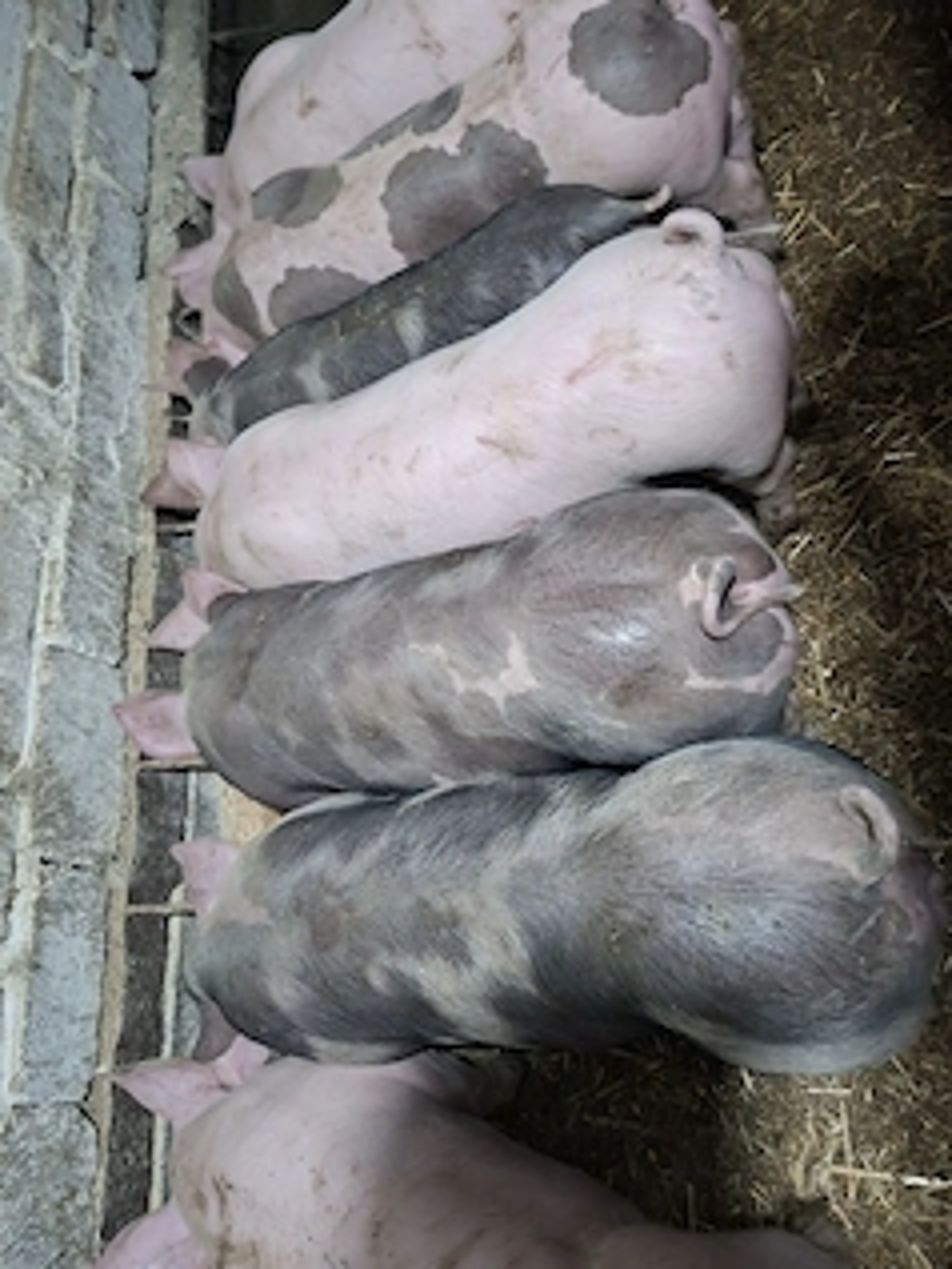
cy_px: 584
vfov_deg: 61.6
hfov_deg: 48.3
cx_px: 472
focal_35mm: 29
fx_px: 1063
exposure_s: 1/25
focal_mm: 5.54
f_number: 1.8
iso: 640
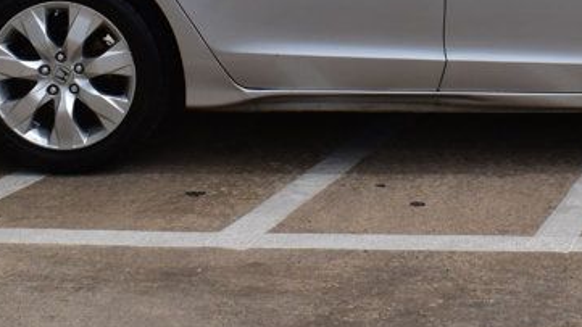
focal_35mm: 89
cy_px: -111
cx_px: 442
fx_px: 1373
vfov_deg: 13.1
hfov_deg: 23.7
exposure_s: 1/500
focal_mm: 20
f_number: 11
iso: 200
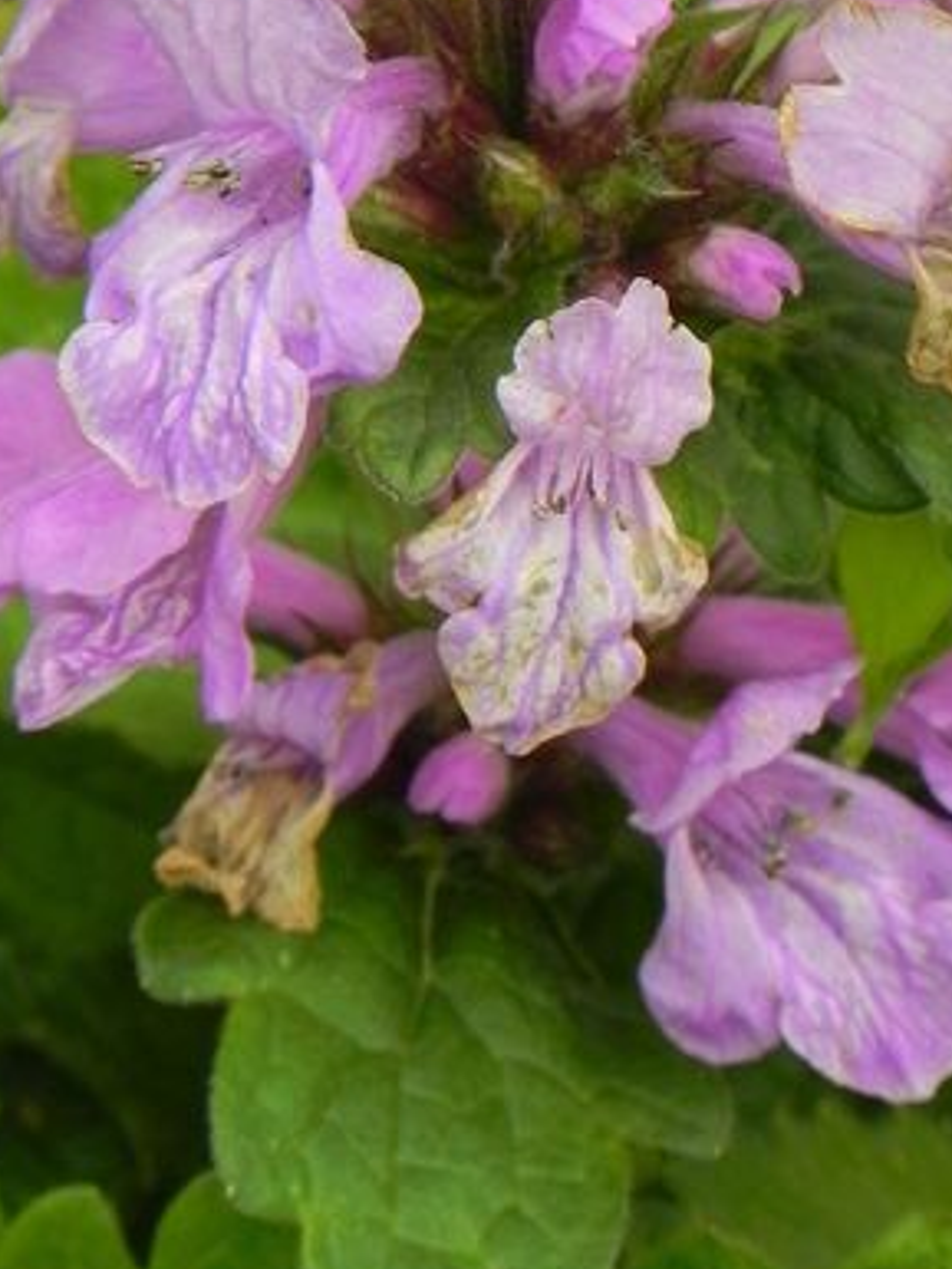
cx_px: 596
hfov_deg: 2.9
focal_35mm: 513
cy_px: 211
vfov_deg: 3.9
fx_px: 18801
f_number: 5
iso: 160
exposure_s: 1/500
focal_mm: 44
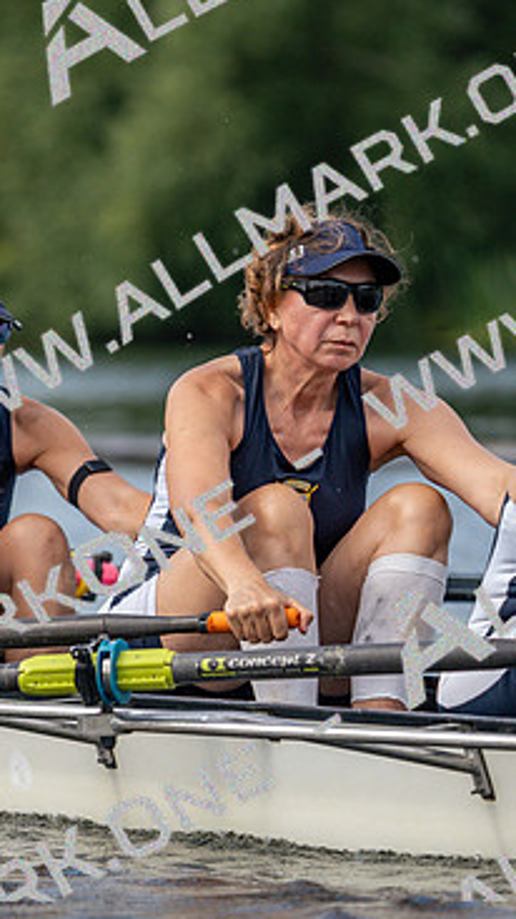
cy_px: 472
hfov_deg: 2.2
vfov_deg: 4.0
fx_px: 13278
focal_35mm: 545
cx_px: 180
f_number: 6.3
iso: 400
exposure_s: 1/1600
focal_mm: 329
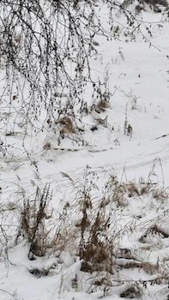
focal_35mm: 254
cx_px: 287
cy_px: 83
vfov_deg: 8.5
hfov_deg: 4.7
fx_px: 2019
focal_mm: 55
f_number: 8
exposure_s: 1/320
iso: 200
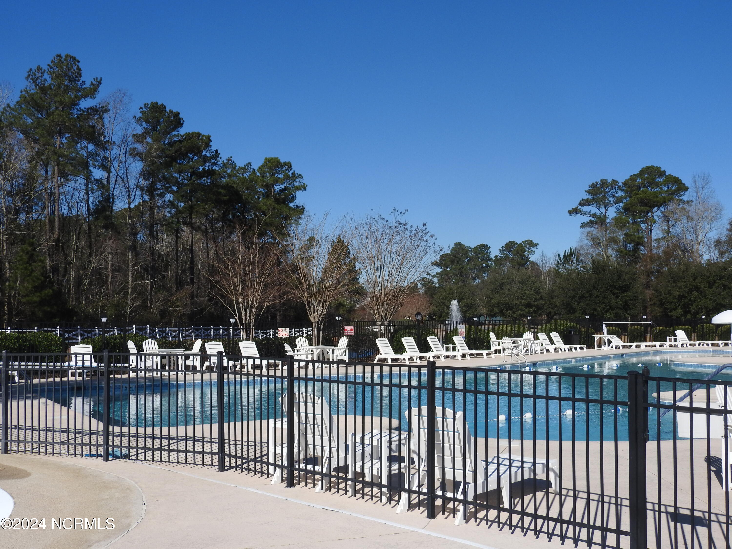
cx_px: 366
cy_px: 274
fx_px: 846
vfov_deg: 36.0
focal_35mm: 40
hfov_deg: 46.8
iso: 100
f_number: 3.8
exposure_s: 1/1600
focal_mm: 7.2
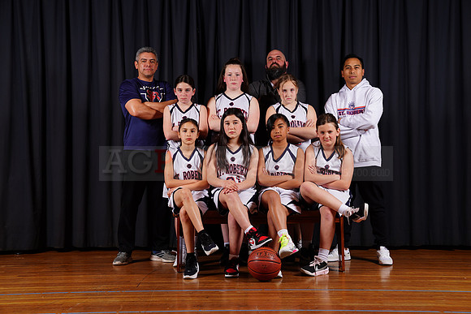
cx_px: 236
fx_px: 837
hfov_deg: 31.4
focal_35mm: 64
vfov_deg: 21.3
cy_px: 157
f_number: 5.6
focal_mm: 64
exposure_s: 1/200
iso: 200
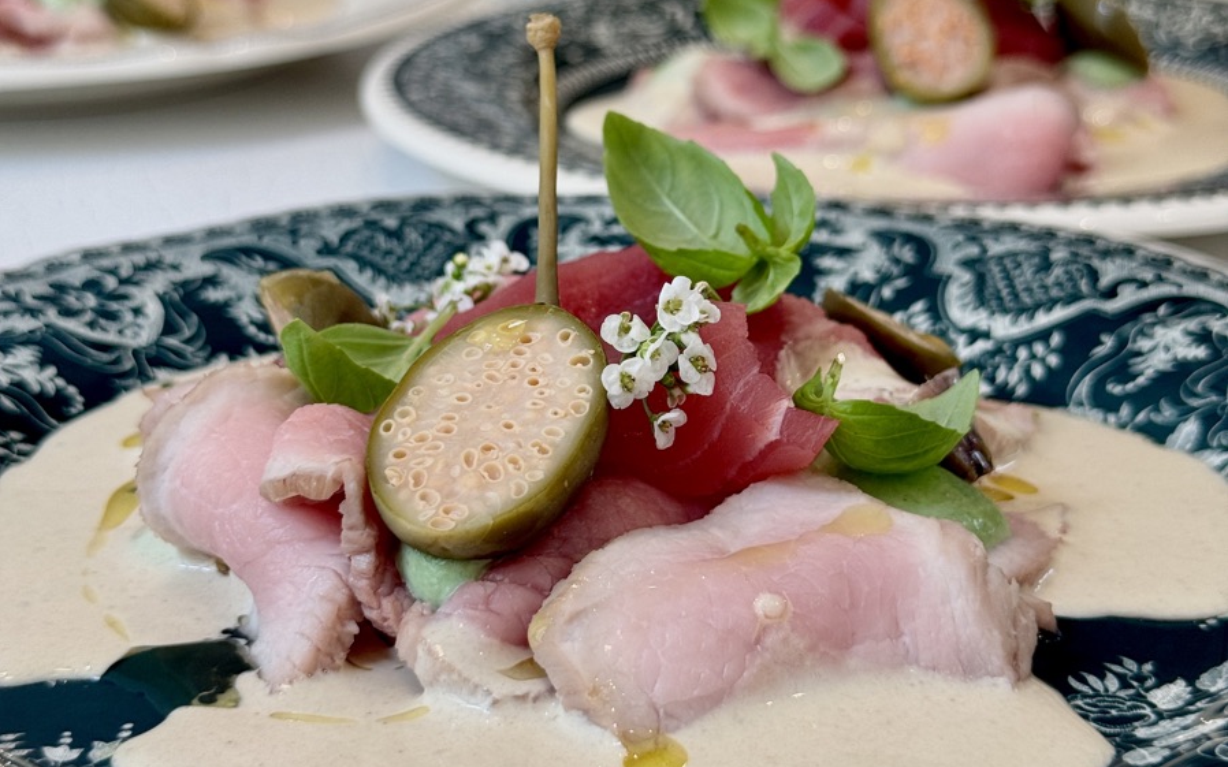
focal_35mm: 68
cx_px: 614
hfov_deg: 30.2
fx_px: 2275
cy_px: 312
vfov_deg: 19.1
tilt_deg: -18.3
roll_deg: -0.1
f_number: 1.78
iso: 64
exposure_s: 1/100
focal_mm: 6.76
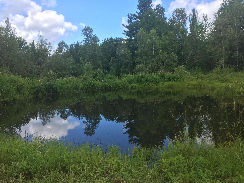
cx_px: 122
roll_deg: +0.0
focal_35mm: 29
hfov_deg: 61.7
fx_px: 204
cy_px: 92
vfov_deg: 48.2
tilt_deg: -4.5
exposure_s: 1/775
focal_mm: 4.15
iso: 32
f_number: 2.2
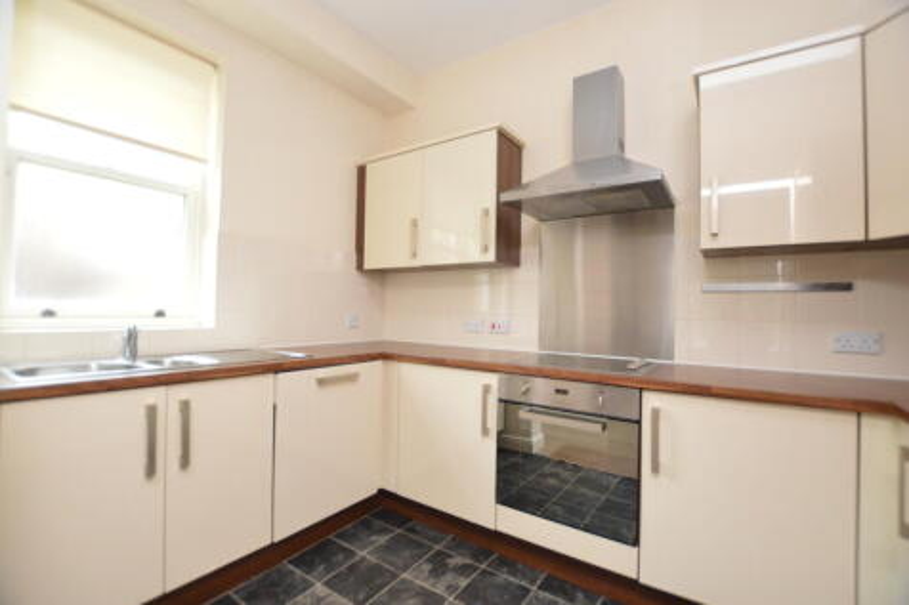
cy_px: 302
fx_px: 379
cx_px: 454
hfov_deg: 100.4
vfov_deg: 77.3
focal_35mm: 15
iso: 2800
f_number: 3.5
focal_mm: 10
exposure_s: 1/60
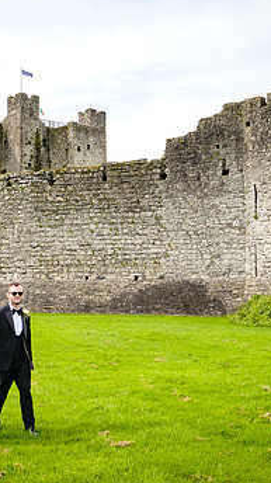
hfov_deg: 23.4
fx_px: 653
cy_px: 244
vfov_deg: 40.6
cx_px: 118
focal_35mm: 51
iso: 200
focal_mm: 16
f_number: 4.5
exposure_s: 1/640
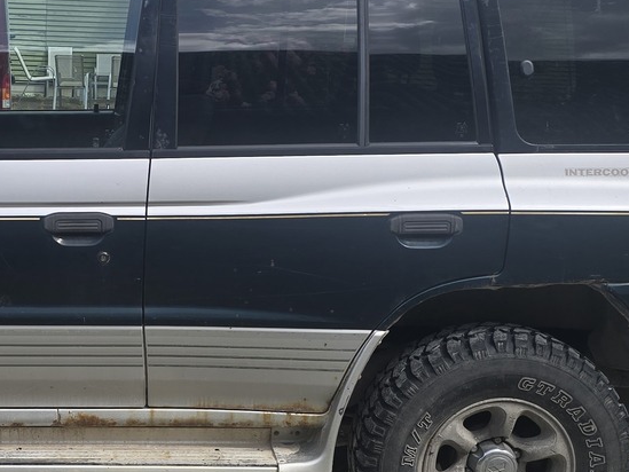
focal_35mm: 67
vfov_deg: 21.9
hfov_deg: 28.2
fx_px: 1218
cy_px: 304
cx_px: 105
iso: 12
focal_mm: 6.3
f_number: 1.7
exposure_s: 1/531
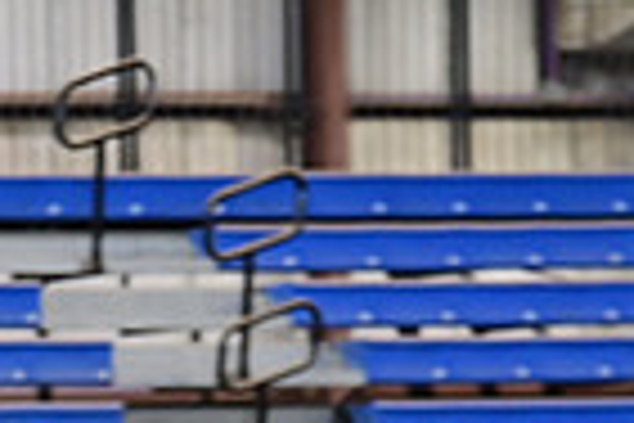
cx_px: -36
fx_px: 14493
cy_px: 853
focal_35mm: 823
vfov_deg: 1.7
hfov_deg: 2.5
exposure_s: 1/250
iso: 1600
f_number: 3.5
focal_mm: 200
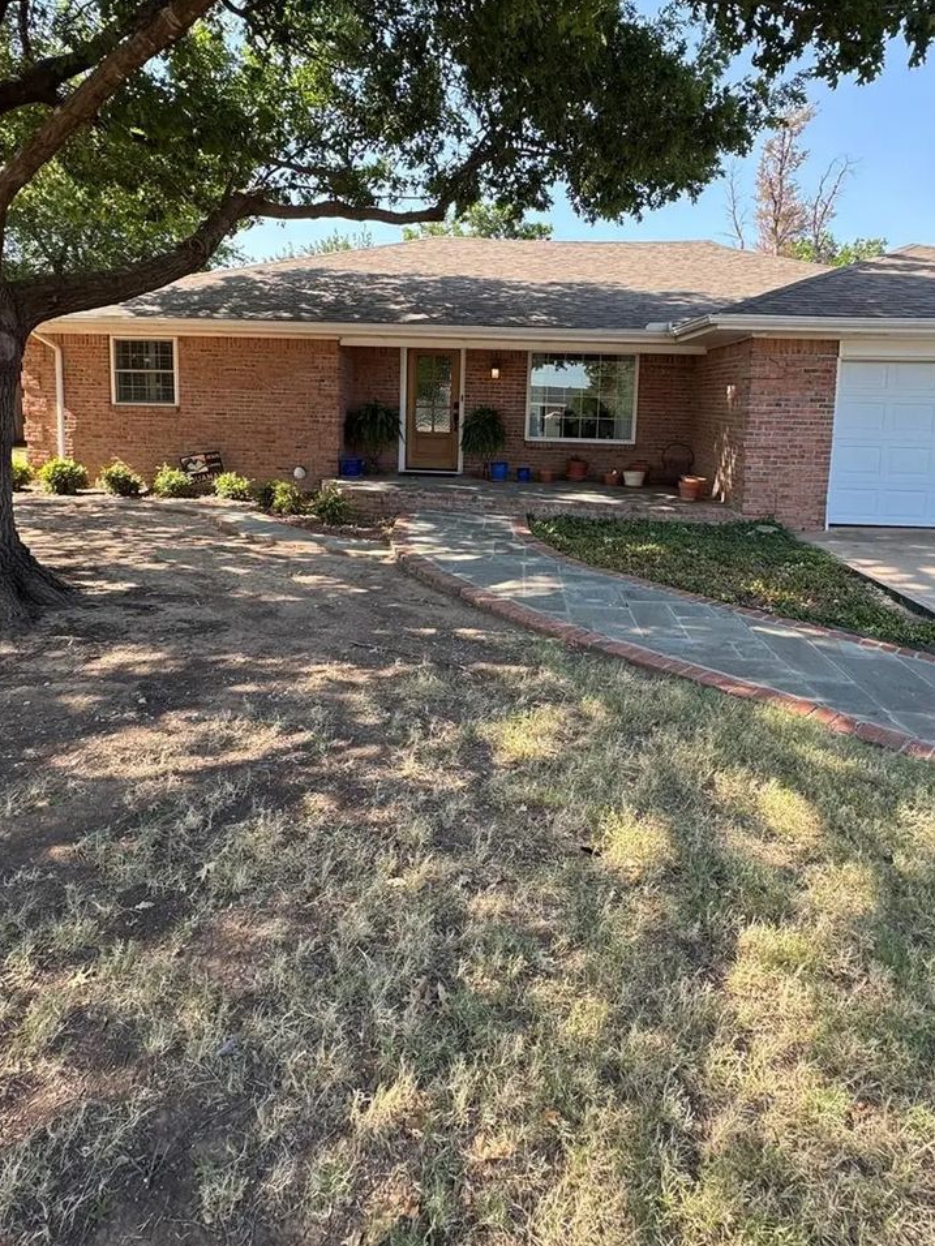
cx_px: 482
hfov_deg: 66.0
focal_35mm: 20
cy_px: 485
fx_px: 720
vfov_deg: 80.6
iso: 40
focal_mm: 2.22
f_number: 2.2
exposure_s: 1/294
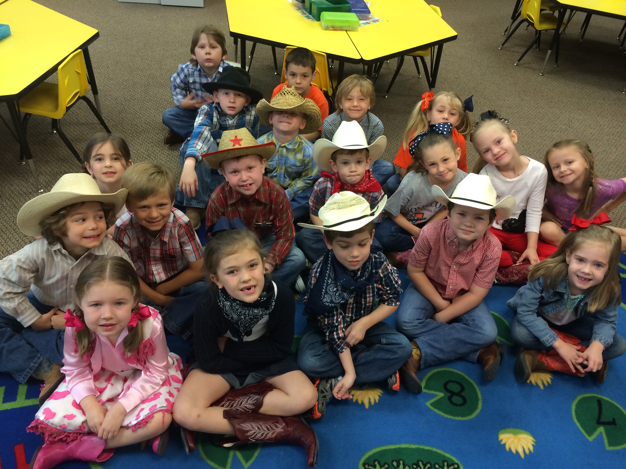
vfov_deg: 46.8
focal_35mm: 30
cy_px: 234
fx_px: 543
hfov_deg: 60.0
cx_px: 313
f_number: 2.2
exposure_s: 1/30
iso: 80
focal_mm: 4.12
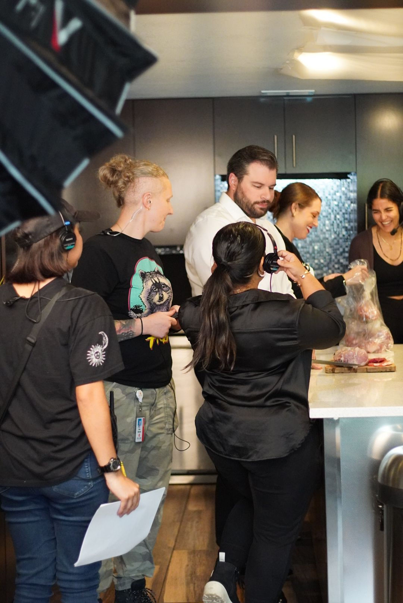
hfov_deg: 18.2
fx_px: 1257
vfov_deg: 27.0
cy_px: 302
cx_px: 202
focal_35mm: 75
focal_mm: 50
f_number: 2.2
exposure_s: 1/1600
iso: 6400
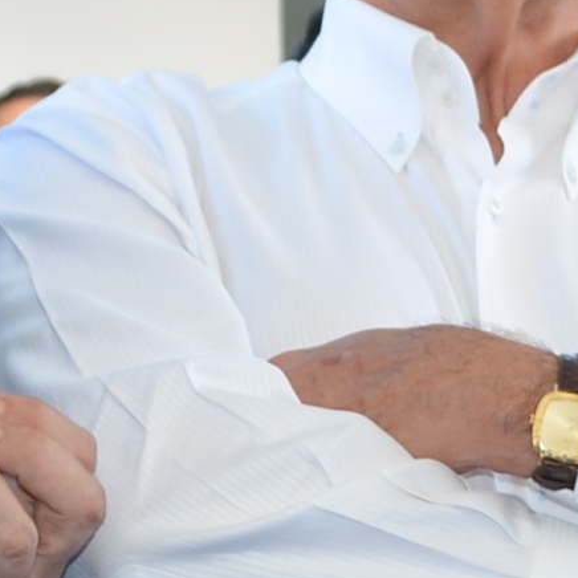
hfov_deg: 9.0
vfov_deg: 9.0
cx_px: 536
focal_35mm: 194
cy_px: 554
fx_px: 3665
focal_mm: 18
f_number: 3.5
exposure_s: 1/125
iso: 250
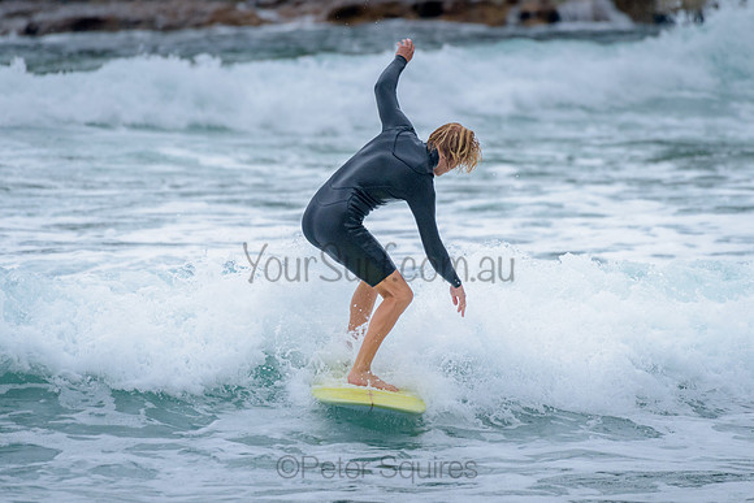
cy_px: 230
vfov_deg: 2.4
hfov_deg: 3.7
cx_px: 395
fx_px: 11818
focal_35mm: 564
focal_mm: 460
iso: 1400
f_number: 5.6
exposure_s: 1/2000
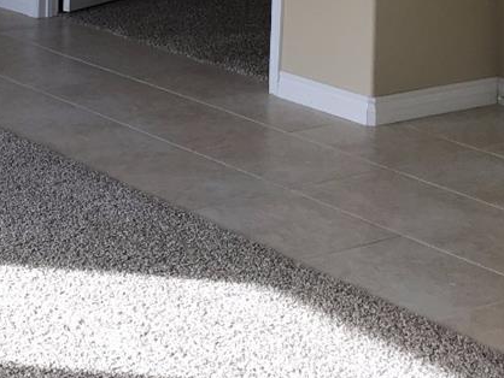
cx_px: -66
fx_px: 1515
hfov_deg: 18.1
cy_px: -231
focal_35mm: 104
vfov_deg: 13.2
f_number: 2.2
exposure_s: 1/100
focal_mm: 4.15
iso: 32
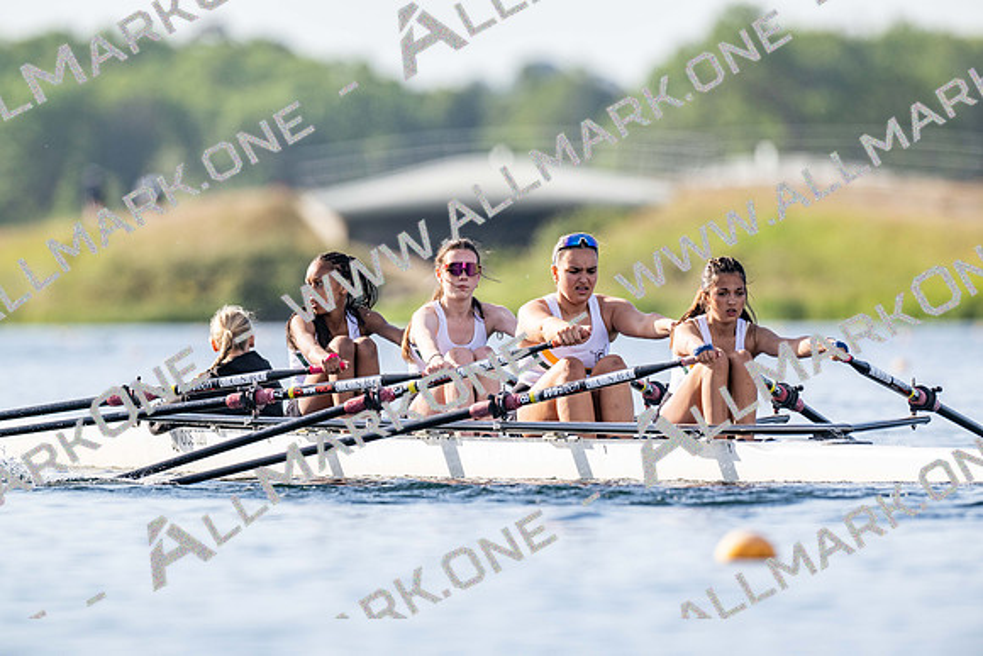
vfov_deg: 2.3
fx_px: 16386
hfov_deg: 3.4
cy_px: 328
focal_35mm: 600
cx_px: 492
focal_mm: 600
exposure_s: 1/2500
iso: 720
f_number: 5.6
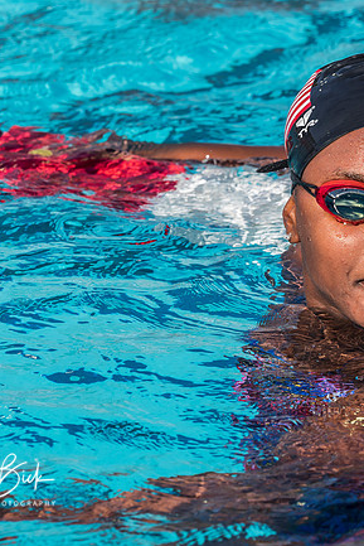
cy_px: 273
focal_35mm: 418
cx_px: 241
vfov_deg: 4.9
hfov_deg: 3.3
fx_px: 6334
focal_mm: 150
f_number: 4.5
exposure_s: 1/320
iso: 64
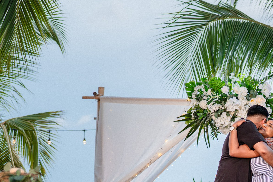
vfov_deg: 11.7
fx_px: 879
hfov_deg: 17.4
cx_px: 232
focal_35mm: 116
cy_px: 173
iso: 800
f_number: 2.2
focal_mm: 50
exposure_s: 1/400
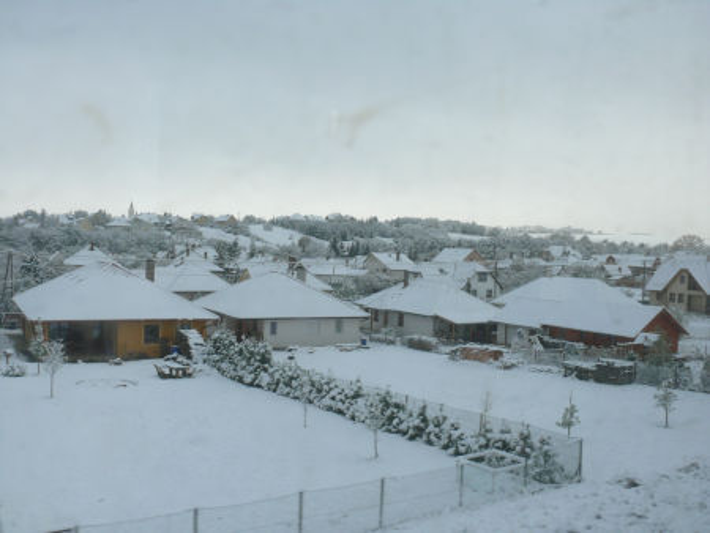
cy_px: 266
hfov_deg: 52.6
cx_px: 355
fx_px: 718
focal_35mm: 35
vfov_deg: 40.7
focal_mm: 7.4
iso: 100
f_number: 5.6
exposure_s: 1/250
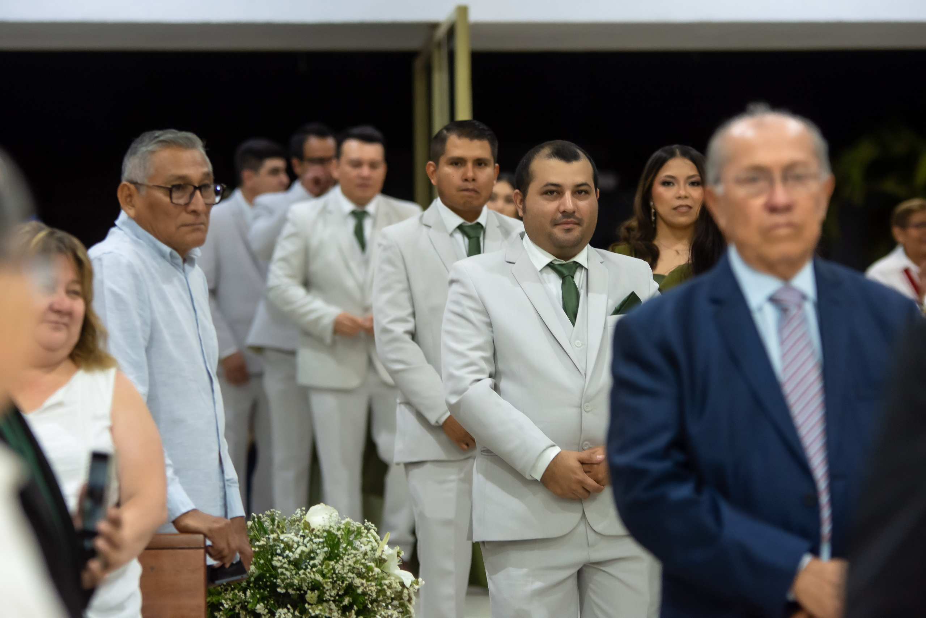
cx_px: 463
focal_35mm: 195
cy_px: 309
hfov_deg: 10.5
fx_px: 5016
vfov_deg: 7.0
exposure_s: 1/125
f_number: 3.5
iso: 1600
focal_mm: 130
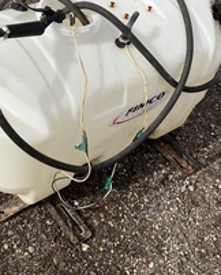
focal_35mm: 56
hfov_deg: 27.1
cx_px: 95
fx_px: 457
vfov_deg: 33.5
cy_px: 118
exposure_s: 1/2427
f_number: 1.8
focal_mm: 3
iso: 25
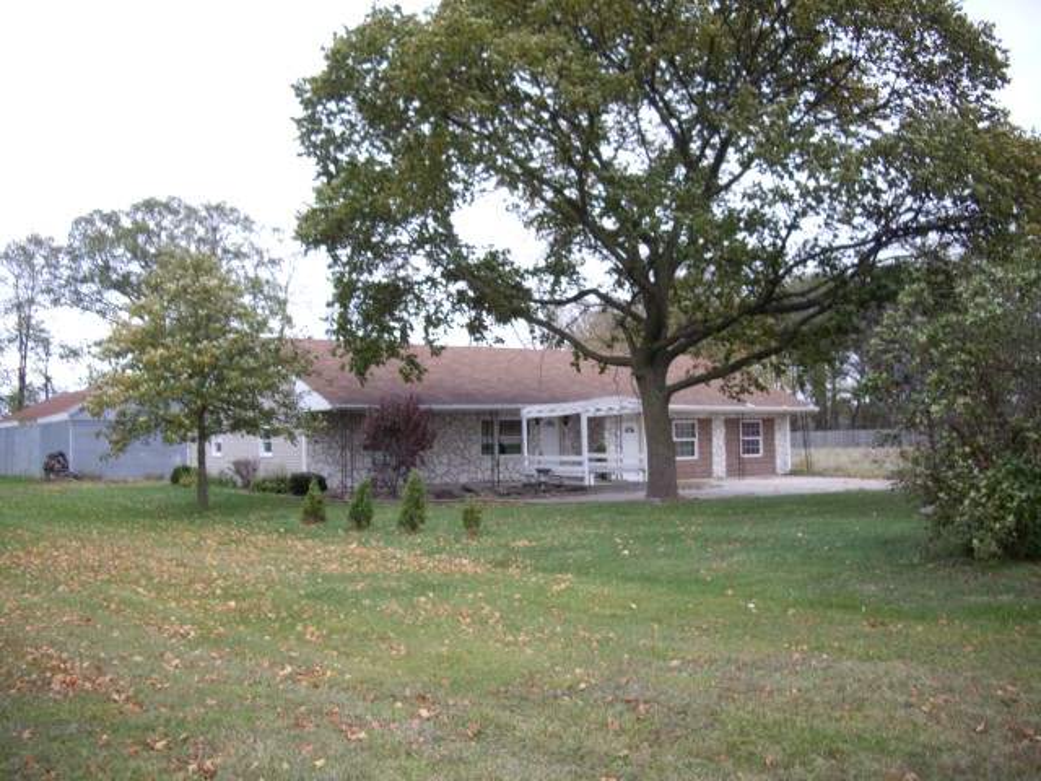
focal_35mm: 38
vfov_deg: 37.7
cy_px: 390
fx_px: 1143
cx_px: 520
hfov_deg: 49.0
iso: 100
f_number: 2.8
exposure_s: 1/100
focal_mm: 7.9
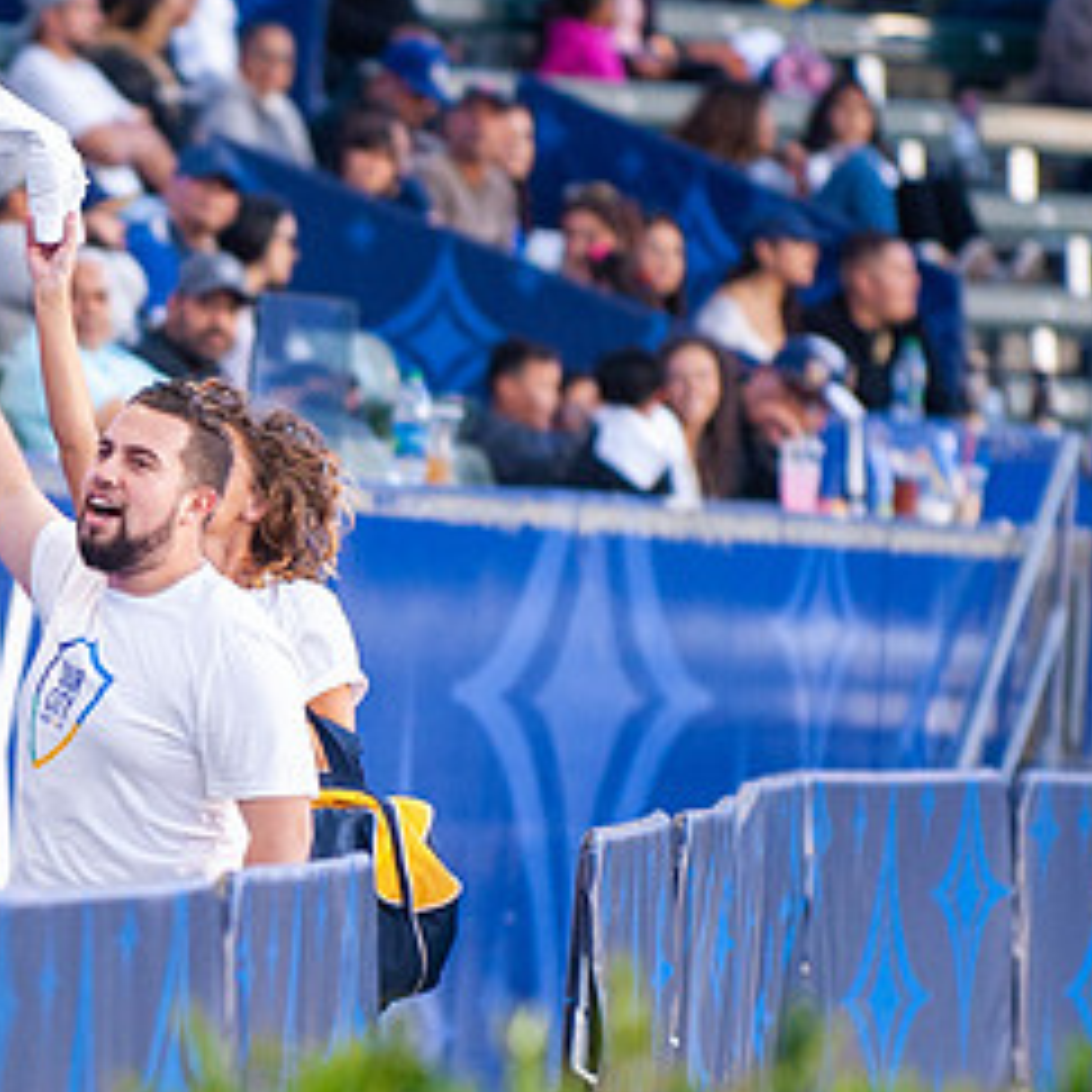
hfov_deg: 2.9
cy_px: 714
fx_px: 21236
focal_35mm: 595
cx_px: 80
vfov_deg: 2.9
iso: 1600
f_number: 2.8
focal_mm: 200
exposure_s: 1/320
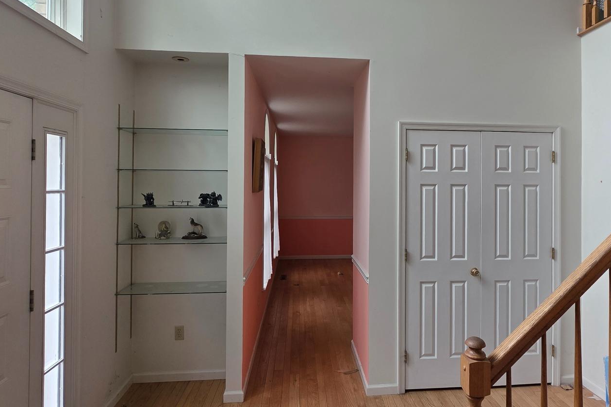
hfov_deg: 78.2
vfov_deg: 57.1
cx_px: 346
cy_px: 183
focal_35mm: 22
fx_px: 373
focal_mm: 2.2
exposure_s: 1/120
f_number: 1.9
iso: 40
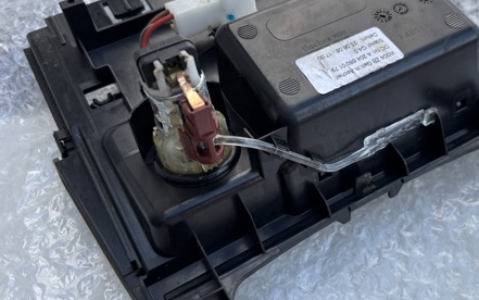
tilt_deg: -41.4
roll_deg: +4.2
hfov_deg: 48.6
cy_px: 154
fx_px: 522
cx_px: 311
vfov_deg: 32.0
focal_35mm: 40
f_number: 1.6
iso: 50
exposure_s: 1/414
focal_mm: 5.96
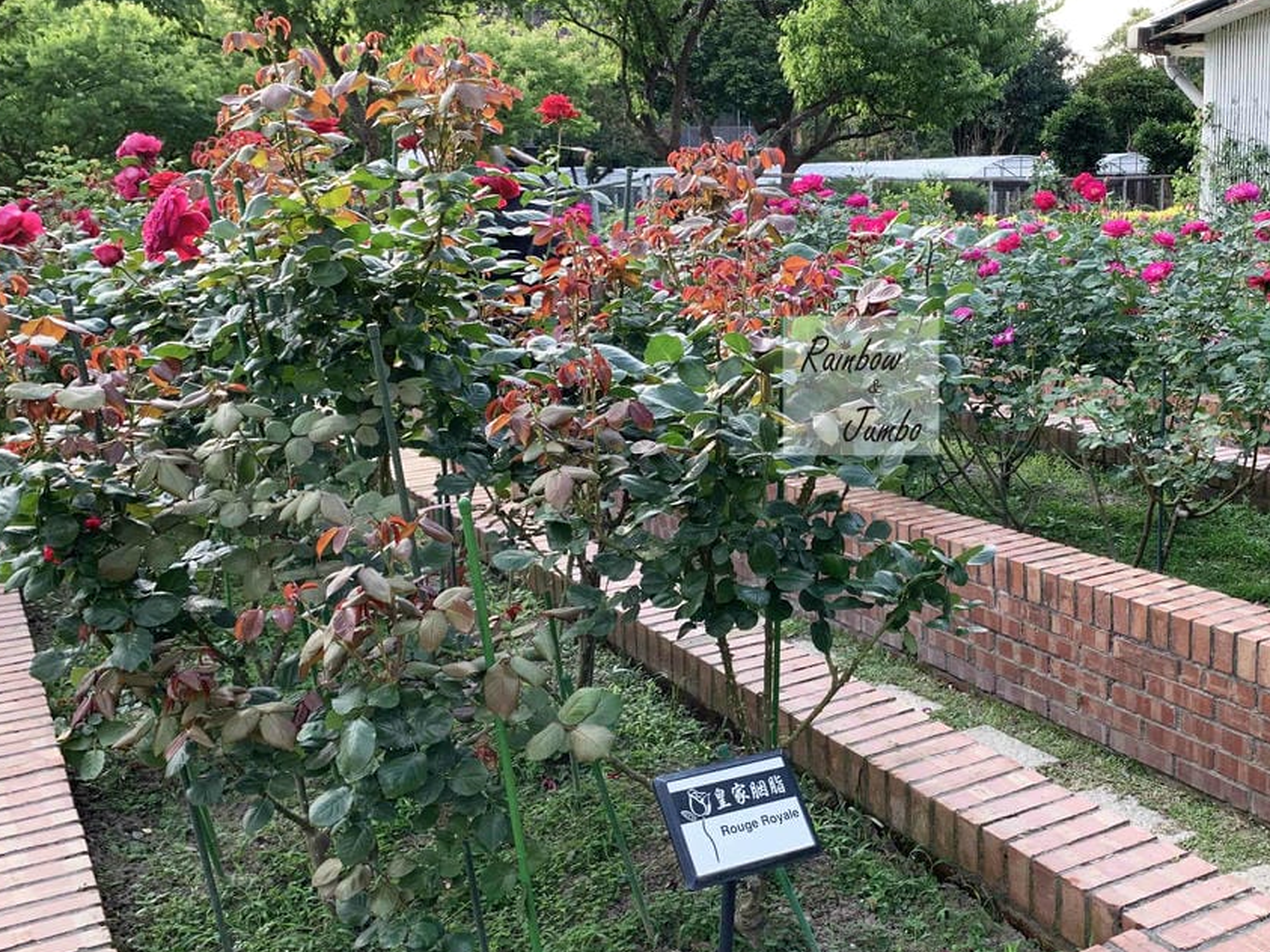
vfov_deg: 38.7
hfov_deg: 49.4
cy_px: 468
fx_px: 1357
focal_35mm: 37
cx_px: 836
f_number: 1.8
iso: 25
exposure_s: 1/186
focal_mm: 4.25
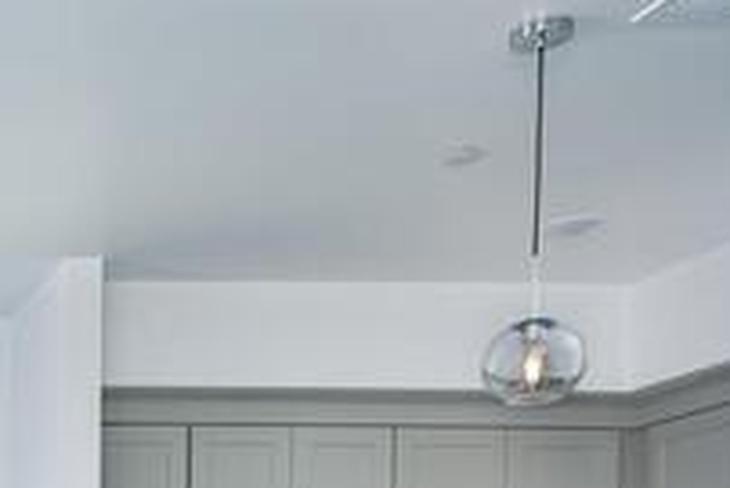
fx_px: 1278
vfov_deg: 18.8
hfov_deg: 24.8
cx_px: -352
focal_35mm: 63
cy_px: 752
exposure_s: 1/125
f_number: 8
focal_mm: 17
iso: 100
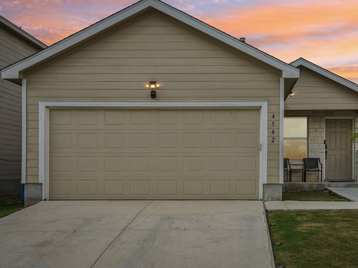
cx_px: 229
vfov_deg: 35.1
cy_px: 129
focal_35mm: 41
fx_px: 424
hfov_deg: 45.3
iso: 200
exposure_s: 1/500
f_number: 8
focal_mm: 31
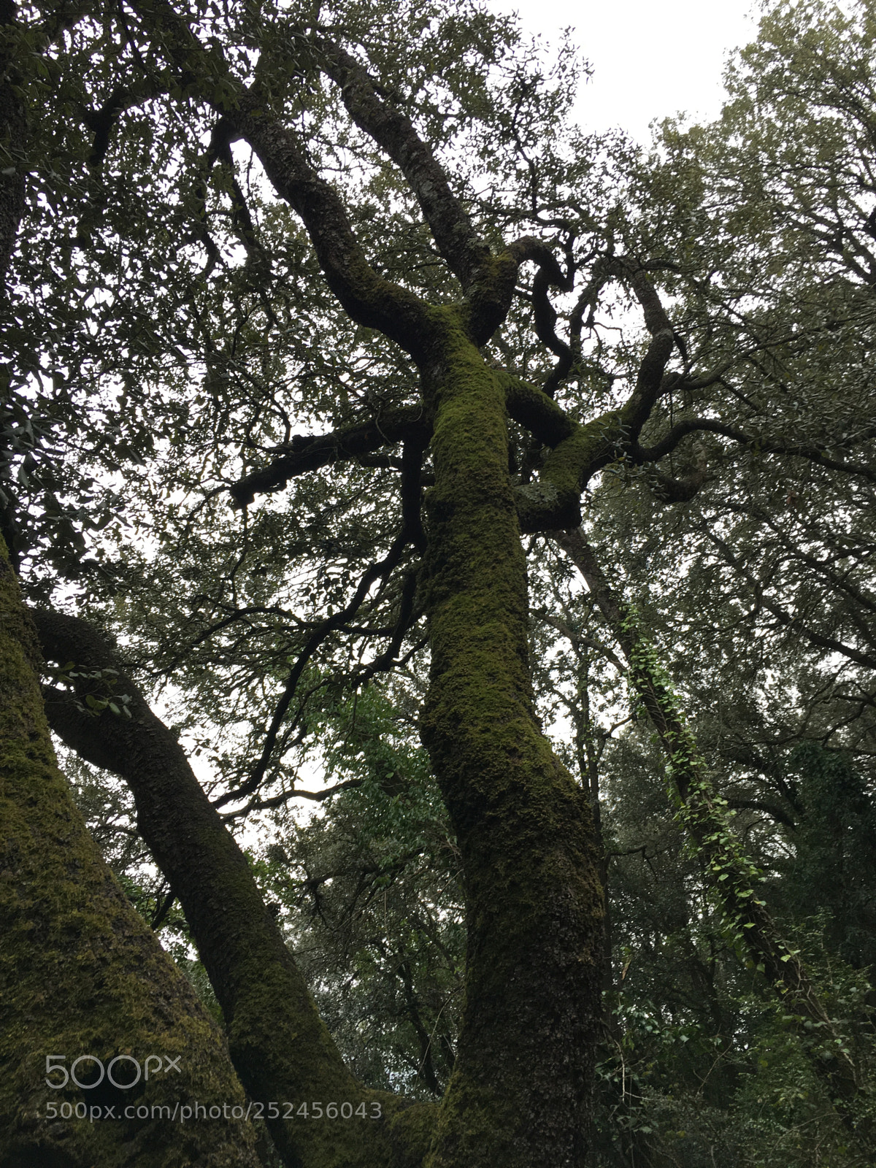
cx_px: 438
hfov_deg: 48.2
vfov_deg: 61.7
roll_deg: -4.5
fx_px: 979
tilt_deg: +21.3
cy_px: 584
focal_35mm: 29
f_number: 2.2
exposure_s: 1/100
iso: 40
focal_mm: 4.15
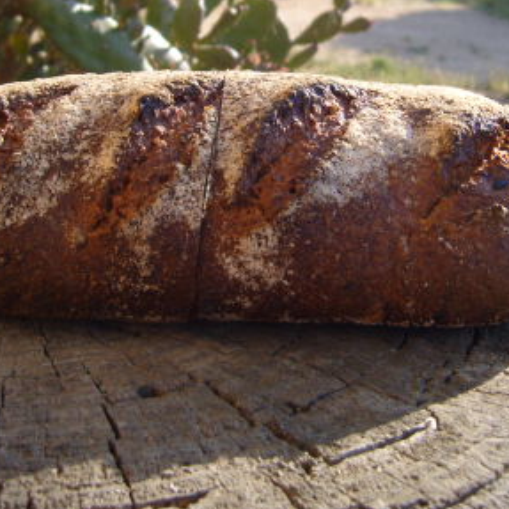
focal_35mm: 69
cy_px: 153
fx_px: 1148
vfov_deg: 24.8
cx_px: 232
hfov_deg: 25.0
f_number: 7.1
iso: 80
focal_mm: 7.4
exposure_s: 1/90
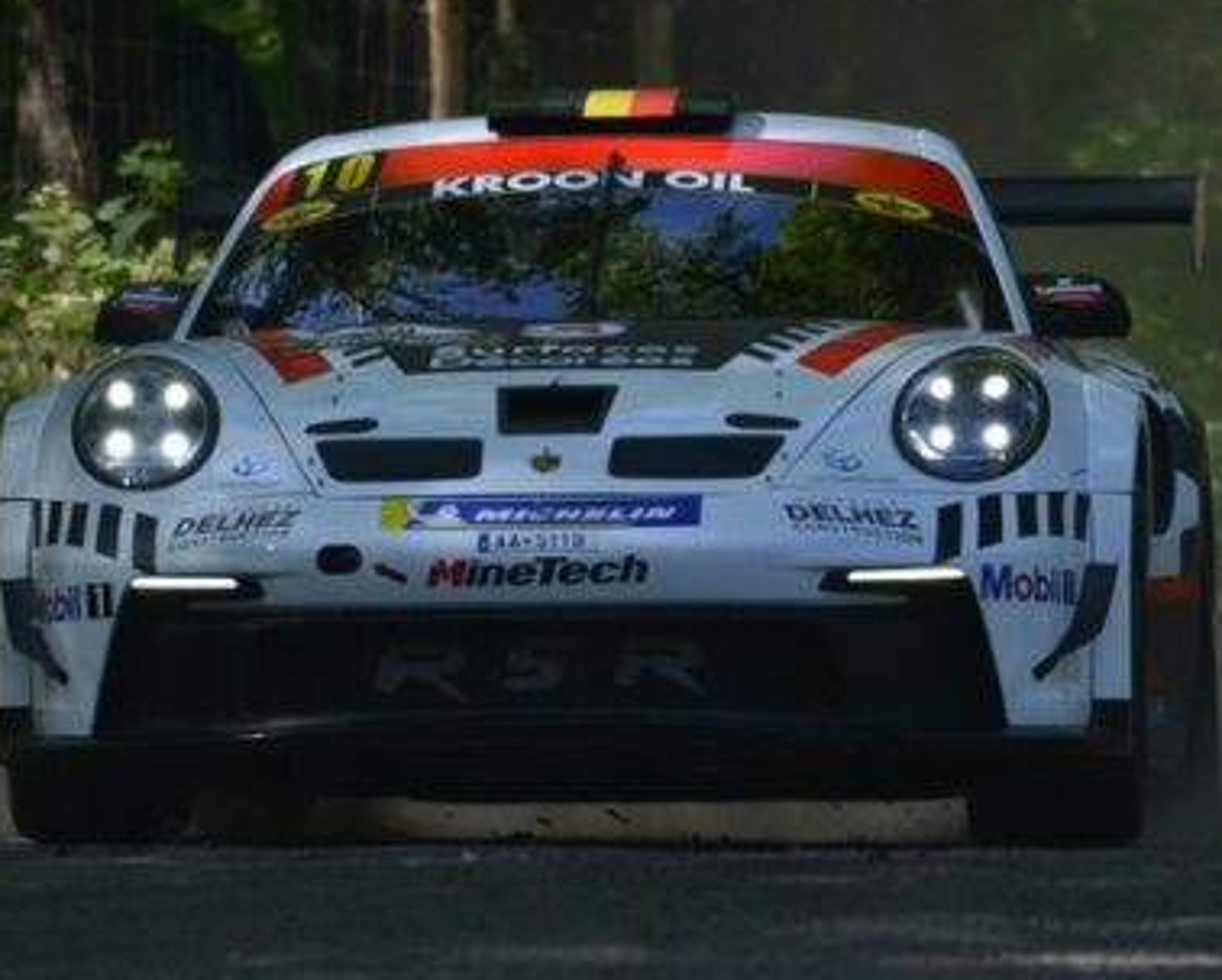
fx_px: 39995
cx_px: 744
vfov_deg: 1.4
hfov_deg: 1.8
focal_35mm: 1105
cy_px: 642
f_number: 6
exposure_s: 1/800
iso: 400
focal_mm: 290
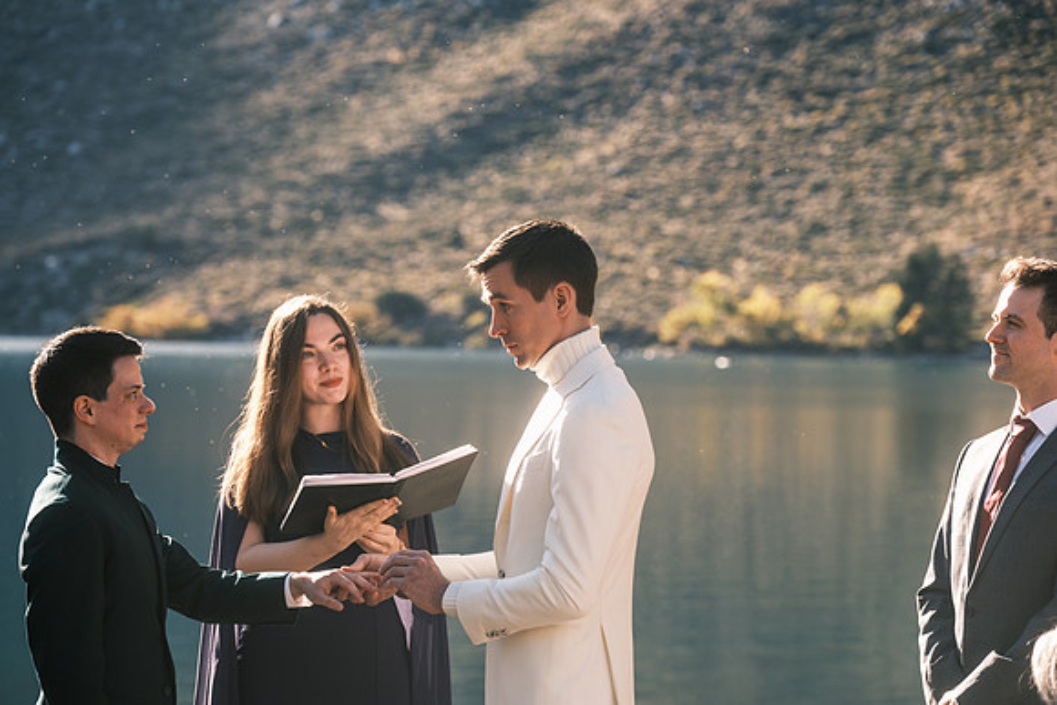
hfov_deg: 16.3
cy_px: 352
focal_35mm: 126
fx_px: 3700
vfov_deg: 10.9
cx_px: 528
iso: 200
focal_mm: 83.8
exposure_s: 1/400
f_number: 3.6
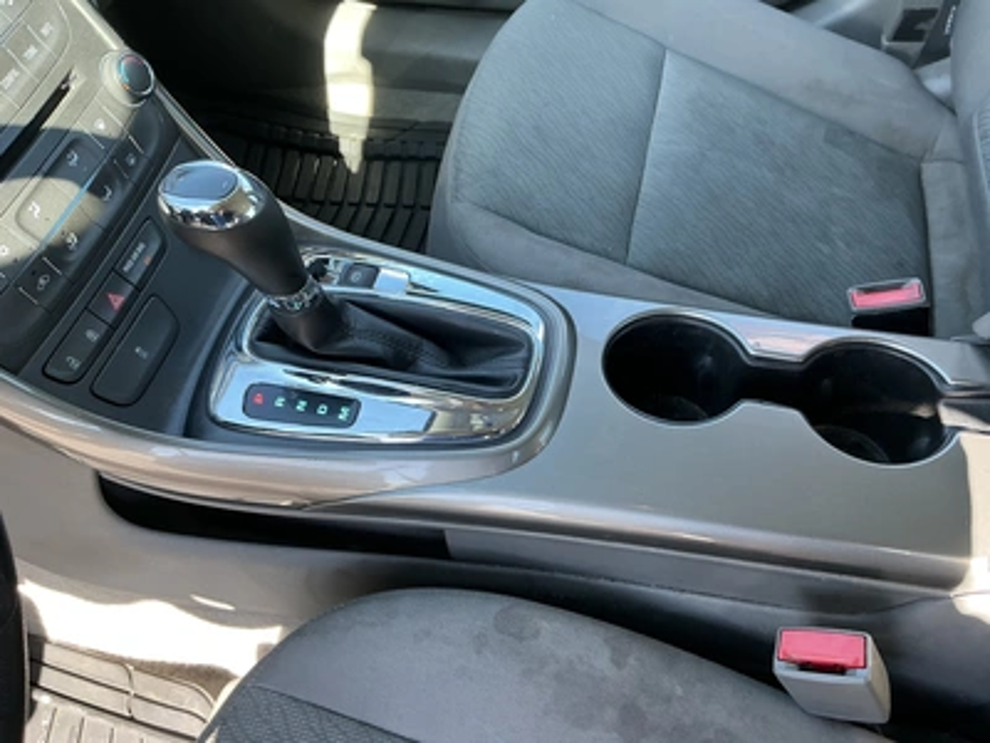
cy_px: 372
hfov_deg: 63.4
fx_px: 801
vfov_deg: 49.7
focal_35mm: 28
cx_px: 495
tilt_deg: -53.9
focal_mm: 3
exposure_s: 1/122
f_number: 1.8
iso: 50
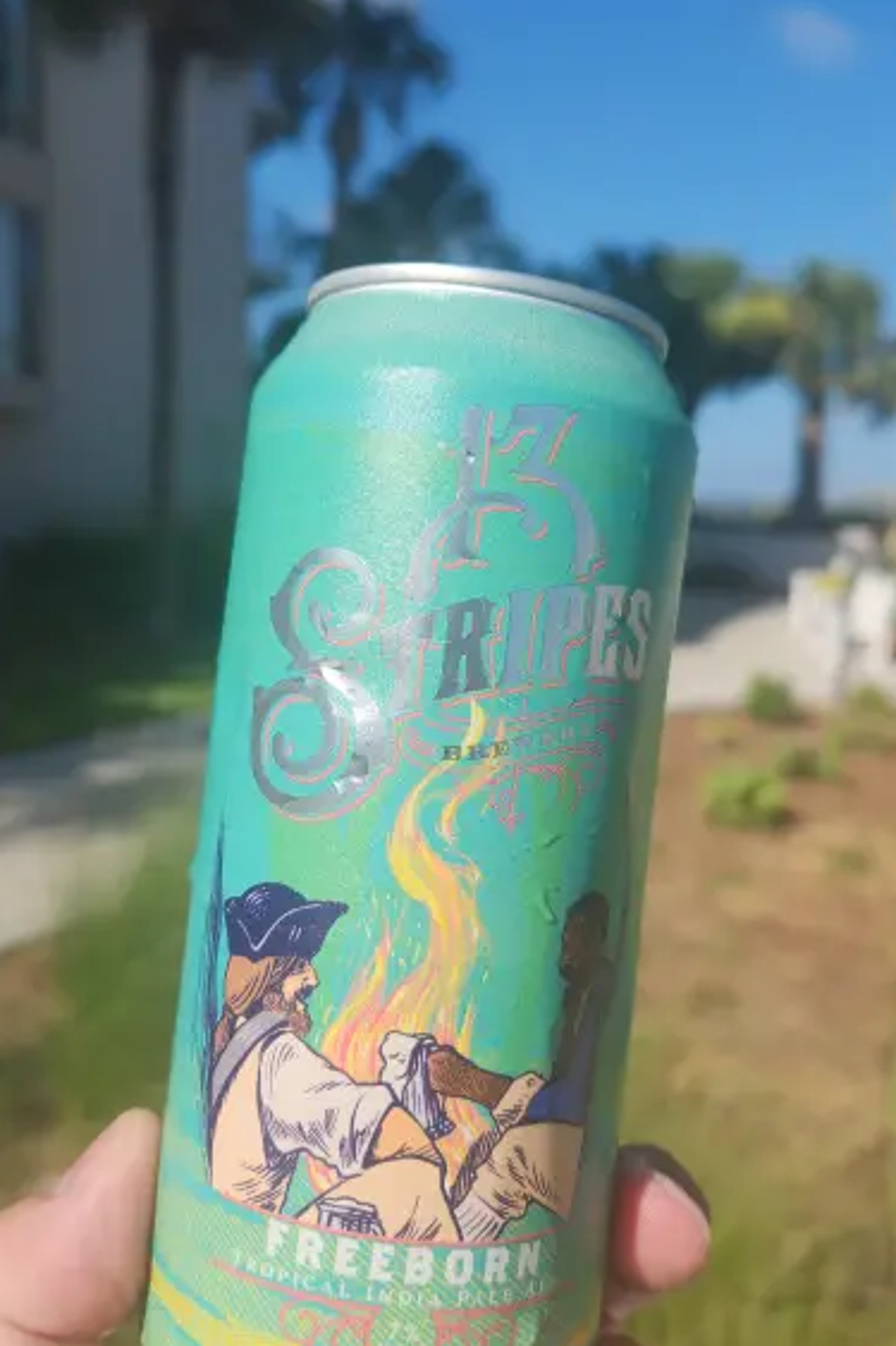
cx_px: 442
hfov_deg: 38.9
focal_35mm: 34
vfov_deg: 55.8
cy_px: 631
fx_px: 1270
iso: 20
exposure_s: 1/2246
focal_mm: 5.4
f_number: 1.8
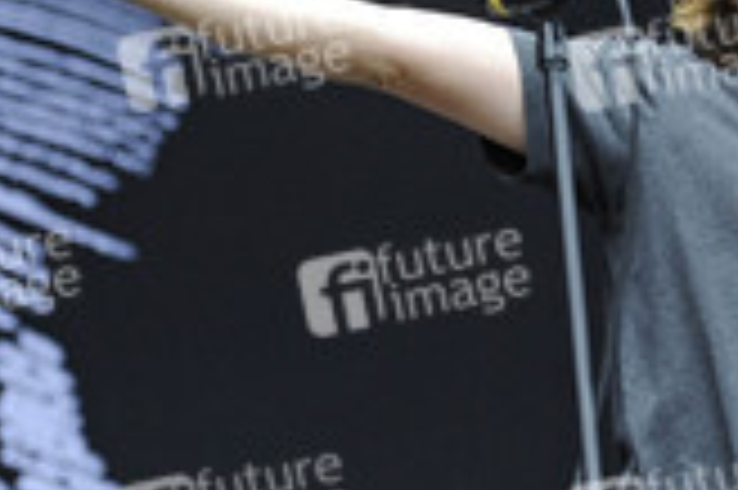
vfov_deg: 6.1
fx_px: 4628
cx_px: 745
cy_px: 171
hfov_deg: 9.1
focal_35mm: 226
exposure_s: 1/200
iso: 1600
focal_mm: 82
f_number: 3.2
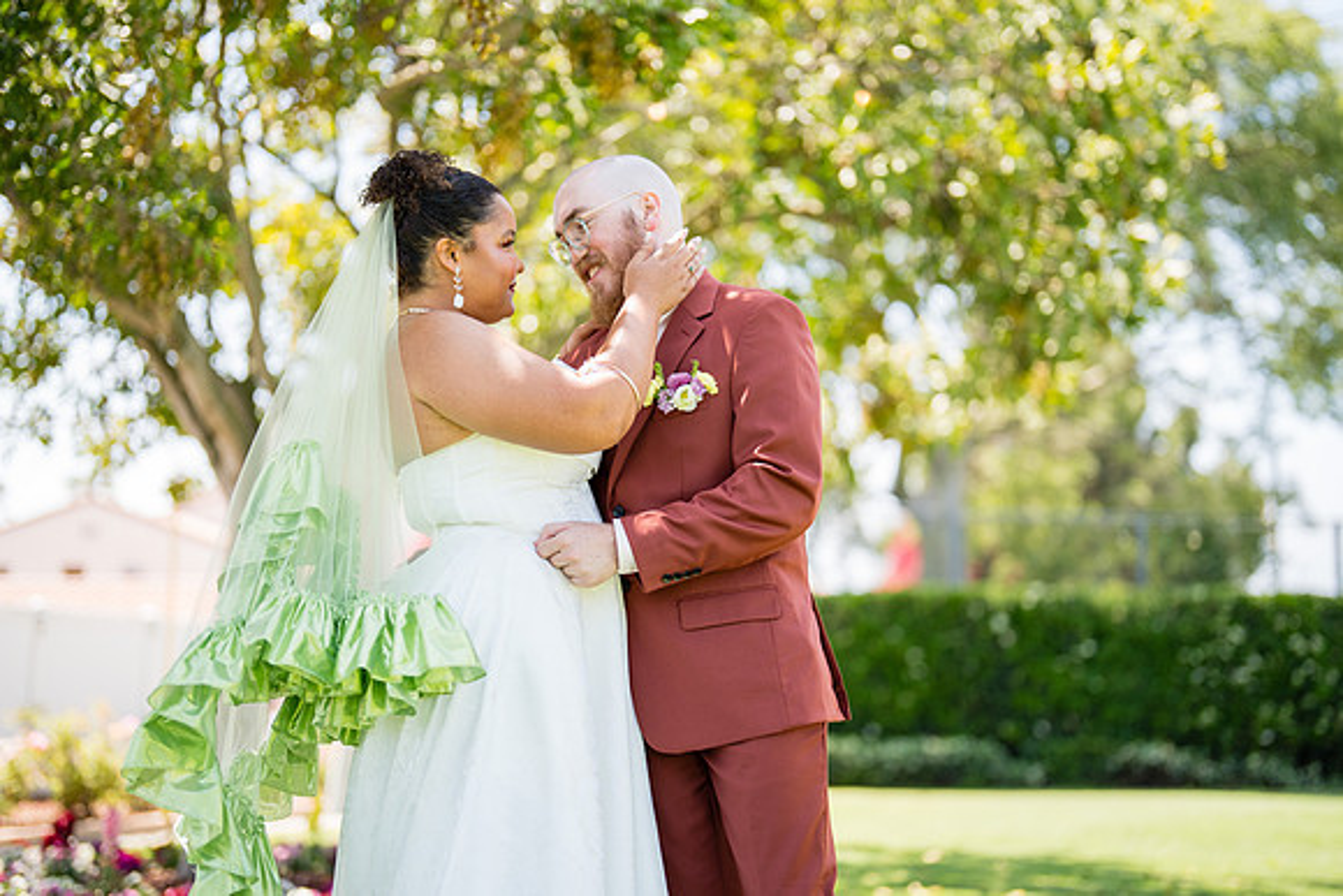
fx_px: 1967
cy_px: 432
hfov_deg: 37.7
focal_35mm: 53
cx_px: 670
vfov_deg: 25.7
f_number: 1.2
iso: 200
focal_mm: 50
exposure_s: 1/2500
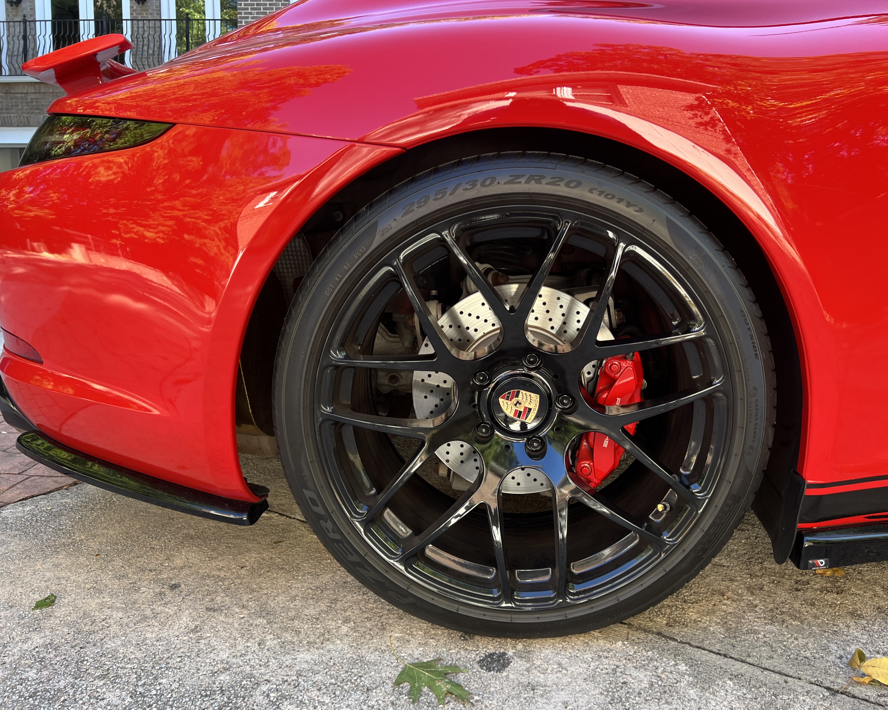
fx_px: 736
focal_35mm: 28
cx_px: 478
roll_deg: -0.2
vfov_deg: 51.5
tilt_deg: -7.0
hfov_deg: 62.1
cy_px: 364
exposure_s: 1/121
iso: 50
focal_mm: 5.7
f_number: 1.5
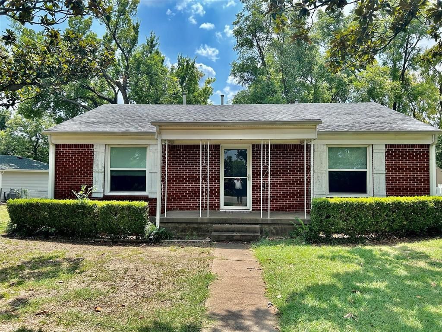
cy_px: 166
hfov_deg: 67.3
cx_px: 221
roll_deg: +0.0
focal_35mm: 26
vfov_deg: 53.1
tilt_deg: +2.6
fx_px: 332
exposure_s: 1/1972
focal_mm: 5.7
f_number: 1.5
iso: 50
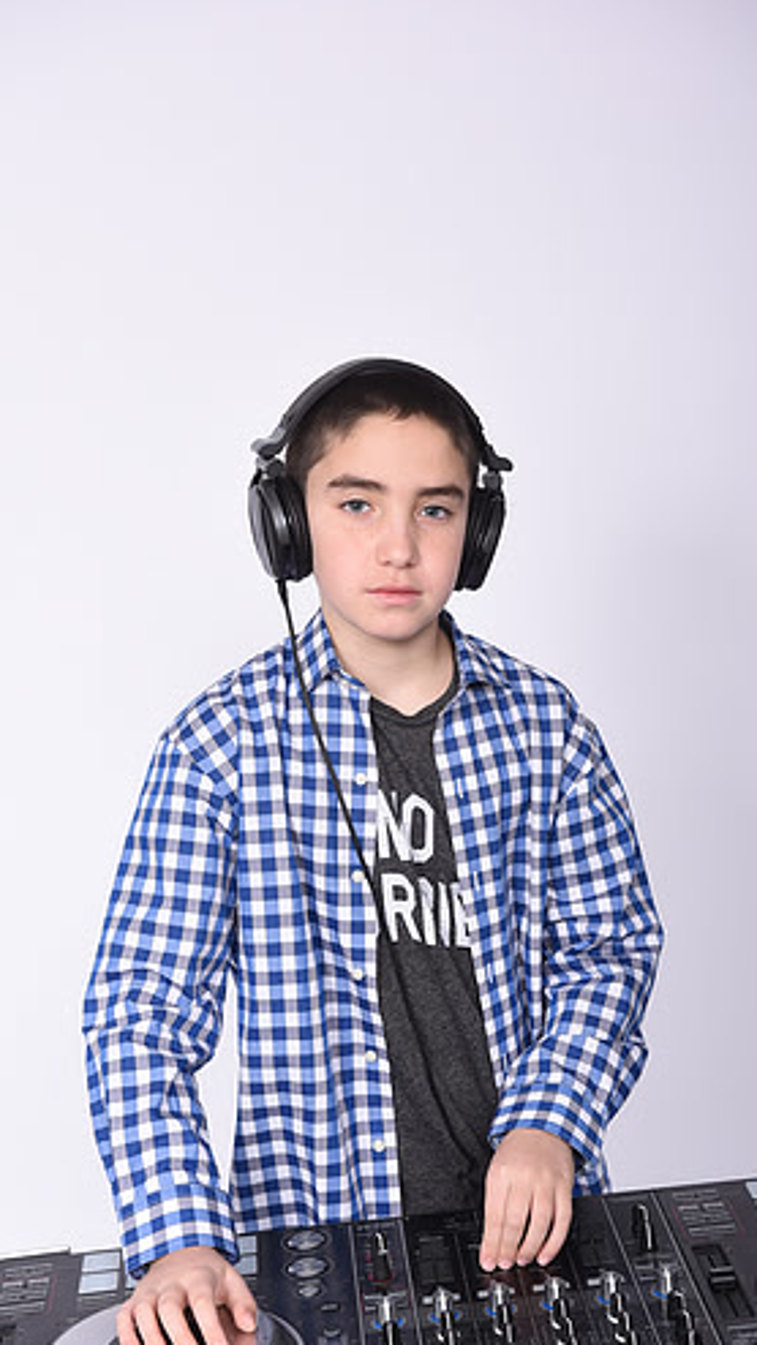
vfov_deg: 32.8
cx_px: 391
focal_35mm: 64
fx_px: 2283
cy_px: 779
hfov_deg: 18.8
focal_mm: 52
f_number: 8
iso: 200
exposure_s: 1/250
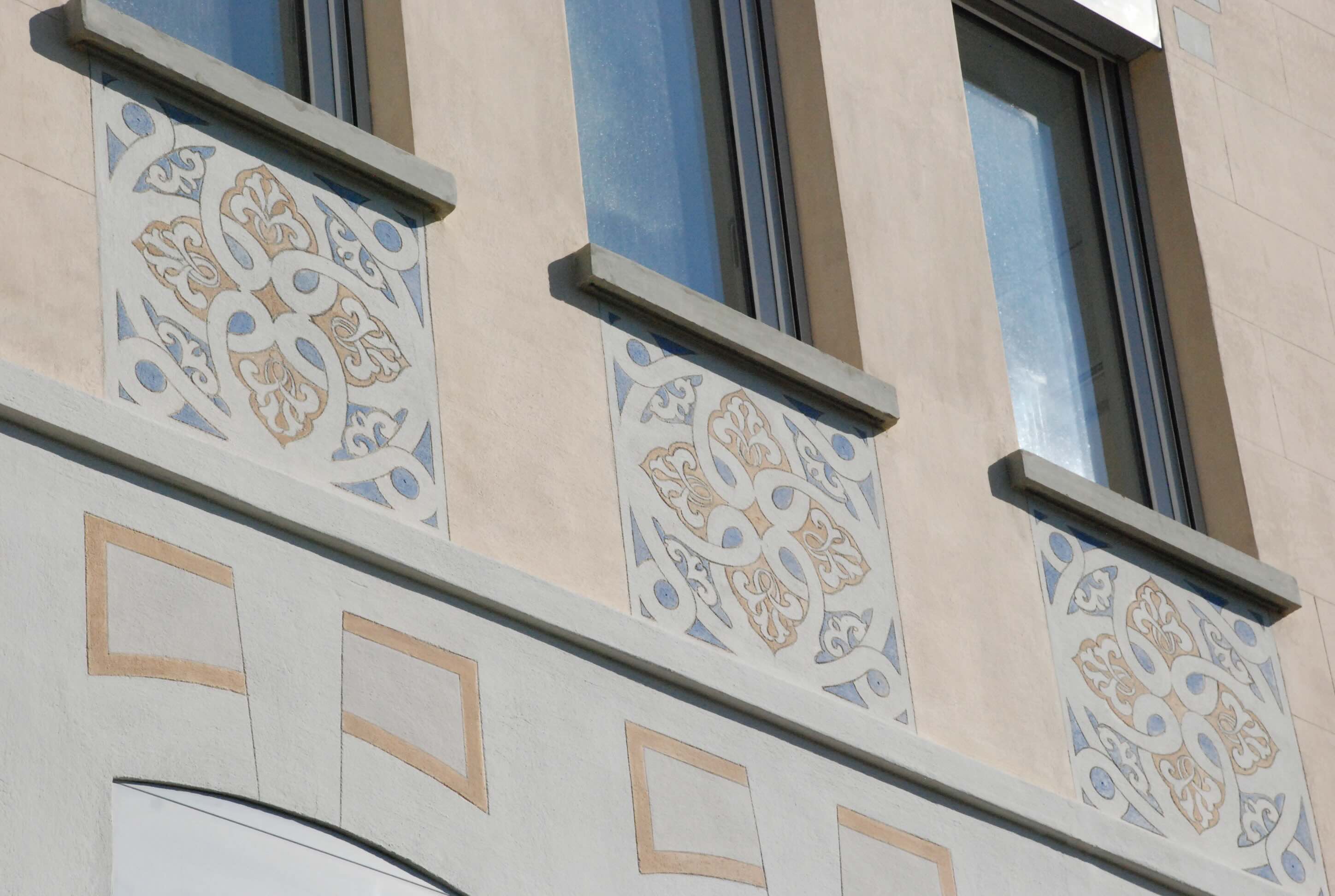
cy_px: 448
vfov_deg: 10.2
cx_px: 668
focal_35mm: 135
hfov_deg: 15.2
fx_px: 5017
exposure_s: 1/2500
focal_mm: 90
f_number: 13
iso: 1600
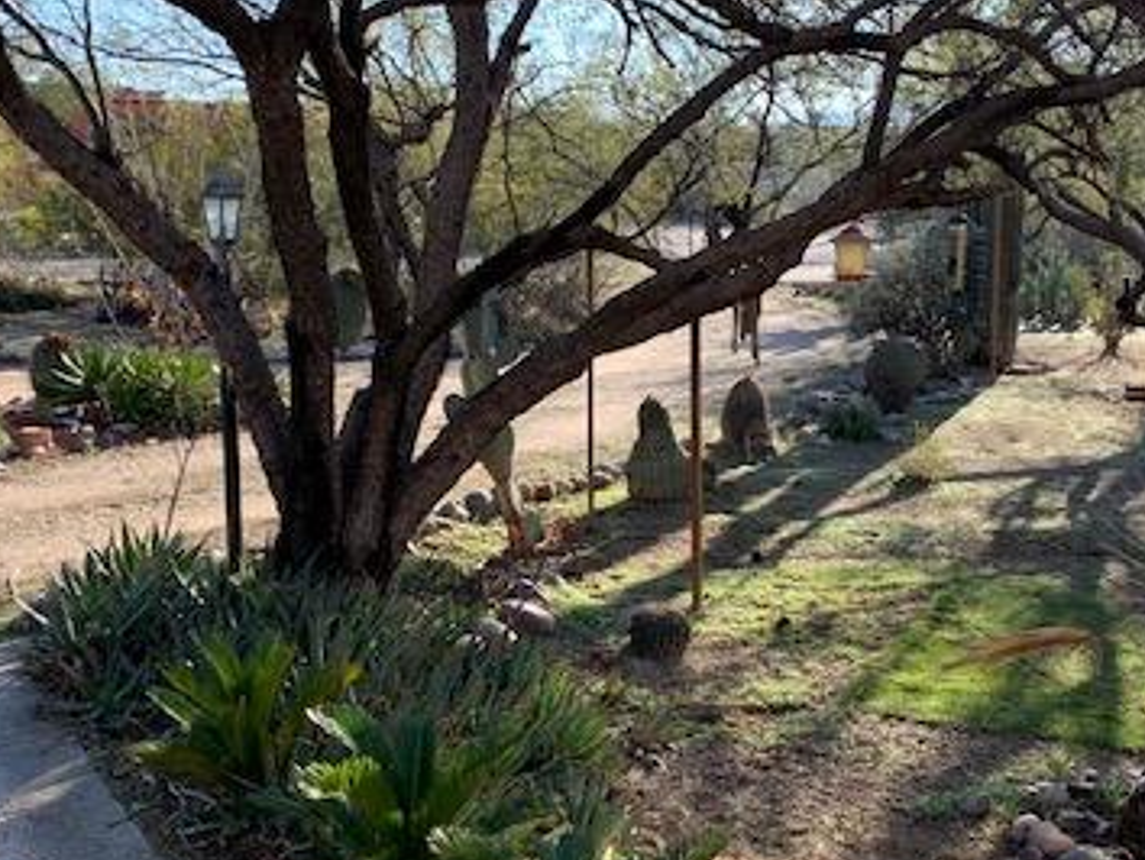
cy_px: 436
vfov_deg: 30.9
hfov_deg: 40.3
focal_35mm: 47
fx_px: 1556
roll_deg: -0.5
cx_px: 657
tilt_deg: -7.3
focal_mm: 4.25
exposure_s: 1/394
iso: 25
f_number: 1.8
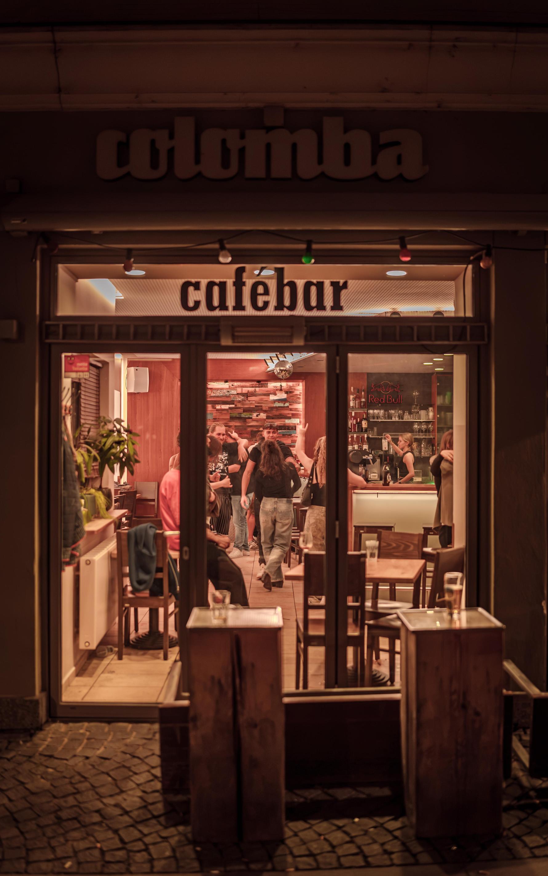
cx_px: 276
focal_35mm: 36
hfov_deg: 35.3
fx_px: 860
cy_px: 440
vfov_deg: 54.0
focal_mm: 35
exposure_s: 1/80
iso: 1000
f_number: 1.2
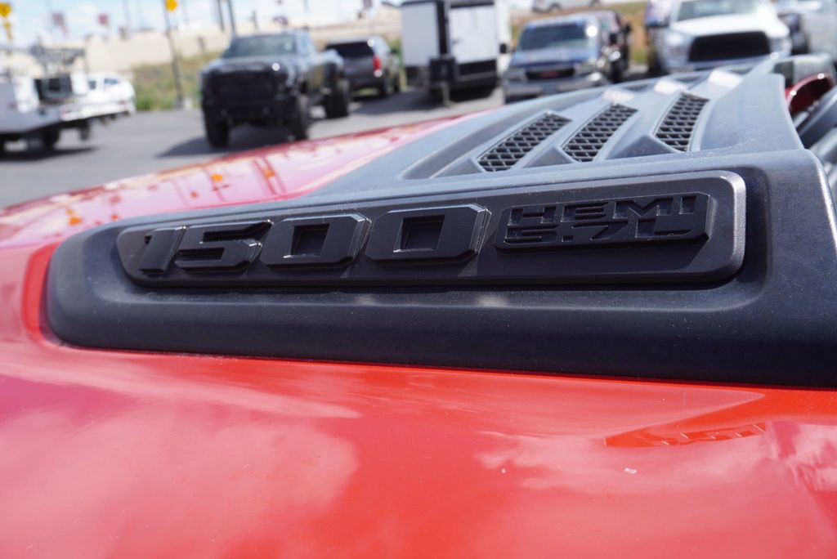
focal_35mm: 36
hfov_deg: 53.1
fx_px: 837
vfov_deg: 36.9
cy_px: 280
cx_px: 418
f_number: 9
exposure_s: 1/125
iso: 100
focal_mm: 24
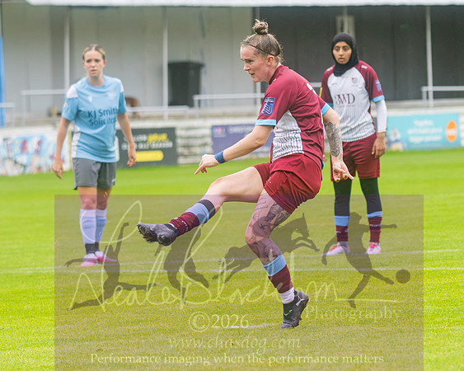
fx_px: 3750
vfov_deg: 5.7
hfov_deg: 7.1
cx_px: 175
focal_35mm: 273
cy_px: 155
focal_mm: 120
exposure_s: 1/1600
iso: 800
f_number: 2.8
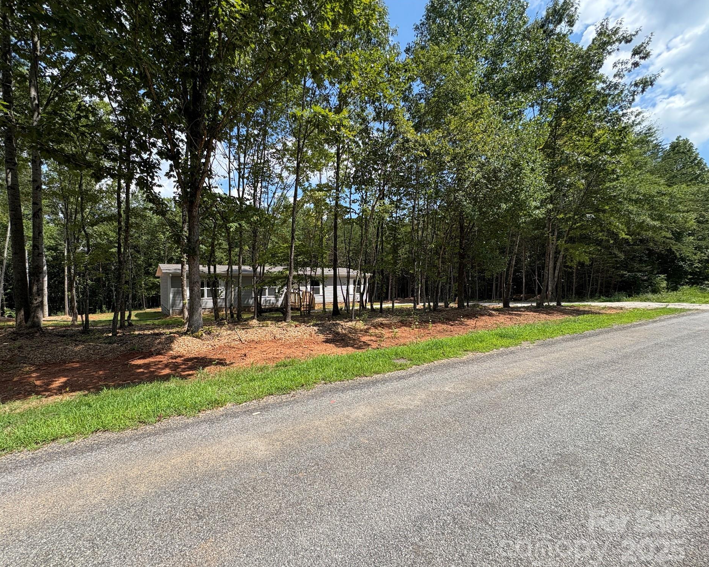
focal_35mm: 15
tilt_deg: -2.4
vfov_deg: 84.0
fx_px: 315
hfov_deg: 96.6
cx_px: 325
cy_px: 290
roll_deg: +0.9
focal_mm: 2.22
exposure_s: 1/944
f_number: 2.2
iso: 50
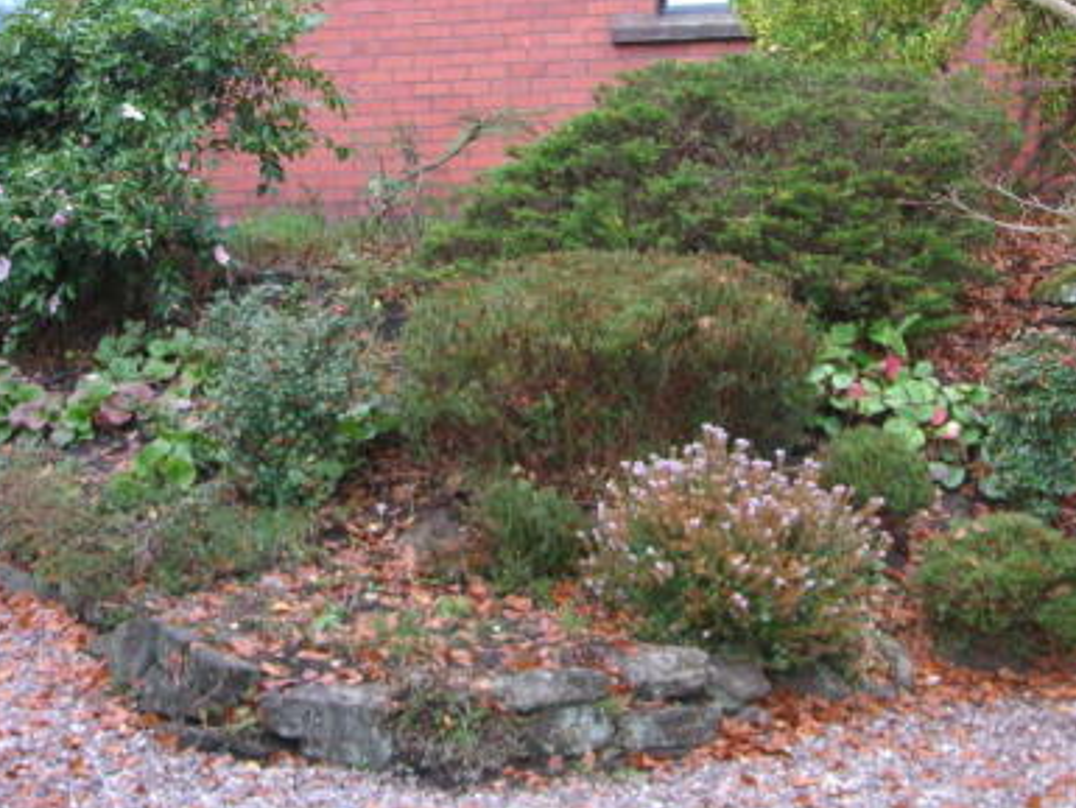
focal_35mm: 56
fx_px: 1741
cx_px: 468
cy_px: 334
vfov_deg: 26.1
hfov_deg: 34.3
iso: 160
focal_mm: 6.1
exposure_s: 1/45
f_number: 2.8
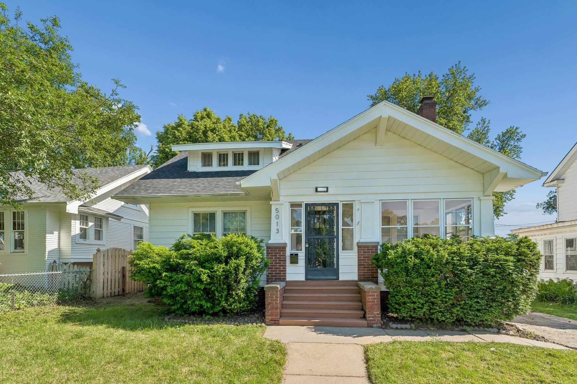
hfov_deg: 96.7
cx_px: 298
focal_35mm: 16
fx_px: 256
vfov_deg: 73.7
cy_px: 199
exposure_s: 1/500
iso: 200
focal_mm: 14
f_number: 8
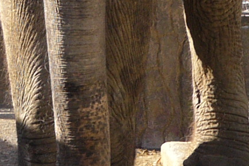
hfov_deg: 4.3
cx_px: 175
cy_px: -175
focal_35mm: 478
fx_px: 3305
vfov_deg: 2.9
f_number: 4
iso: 50
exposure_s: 1/160
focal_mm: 16.2
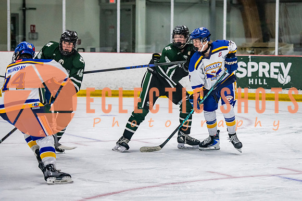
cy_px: 100
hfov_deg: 13.8
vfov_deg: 9.3
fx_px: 1245
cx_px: 202
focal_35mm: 148
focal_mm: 110
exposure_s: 1/640
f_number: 3.2
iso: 2000
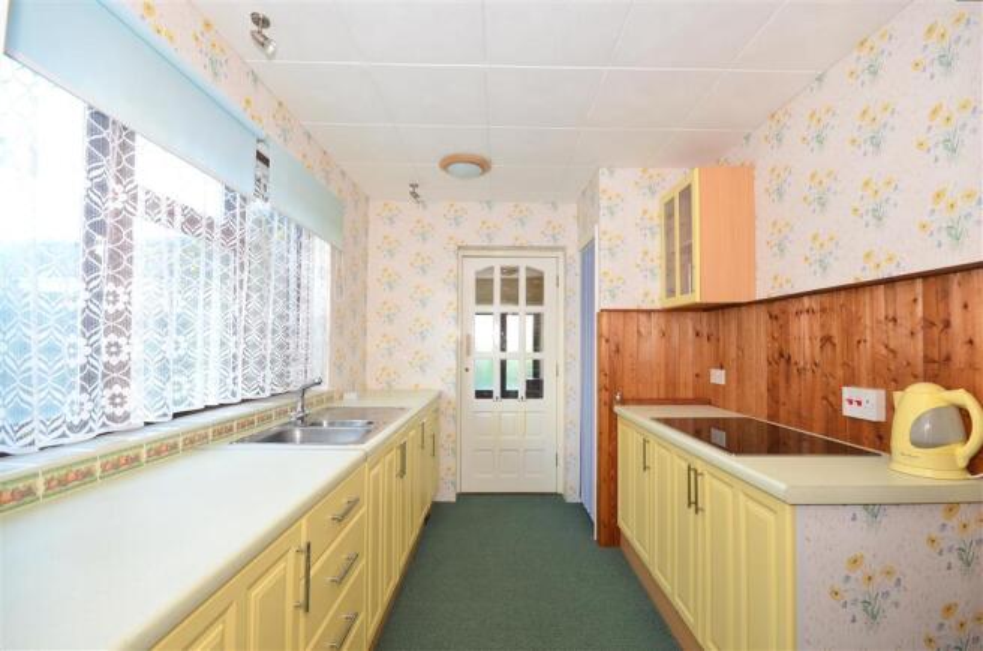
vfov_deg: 77.0
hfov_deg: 100.5
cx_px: 492
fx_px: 409
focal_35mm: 15
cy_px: 326
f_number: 9
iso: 200
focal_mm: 10
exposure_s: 1/4
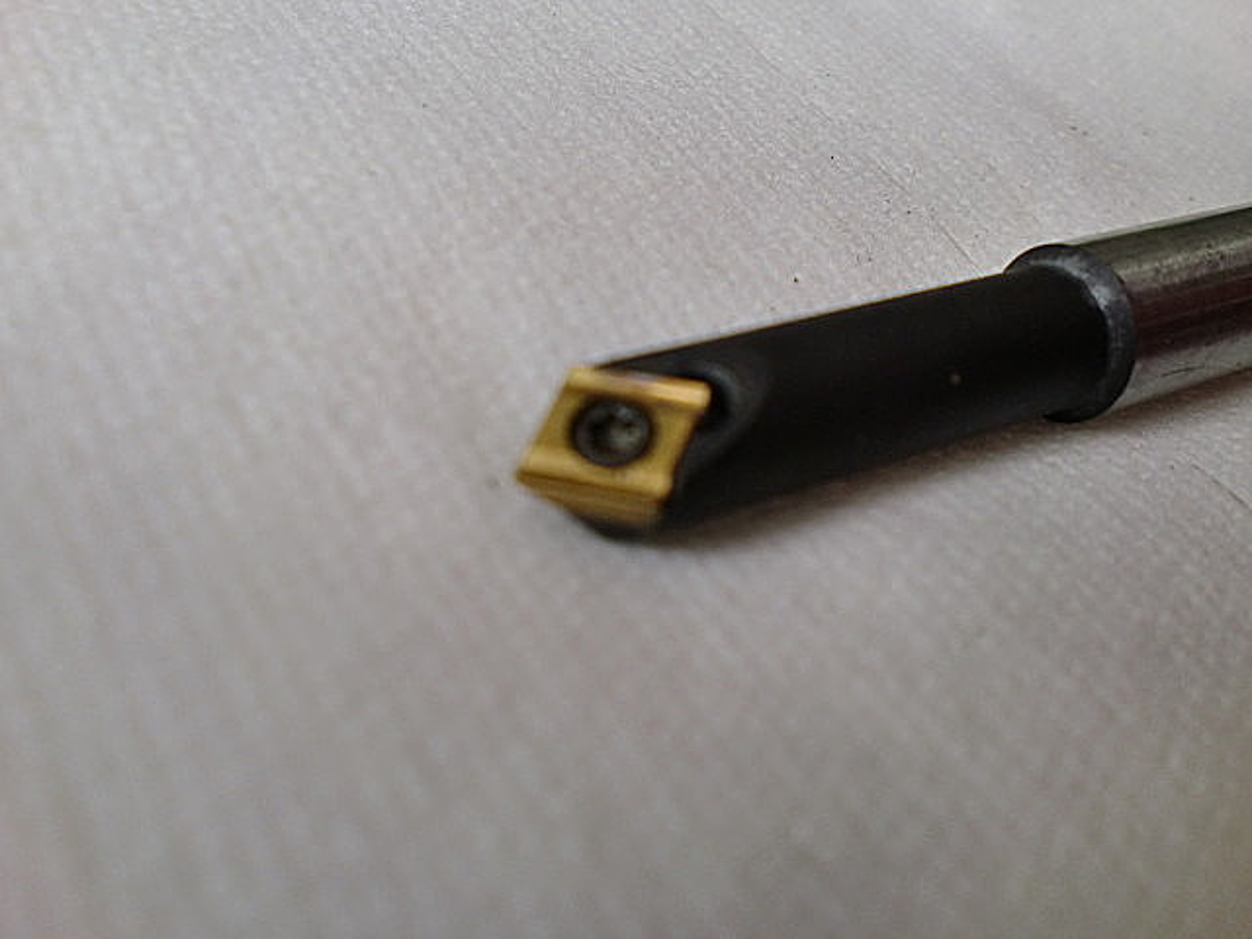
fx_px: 1266
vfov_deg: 40.7
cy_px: 470
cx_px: 626
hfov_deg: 52.6
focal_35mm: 35
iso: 125
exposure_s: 1/60
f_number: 3.1
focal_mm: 6.3
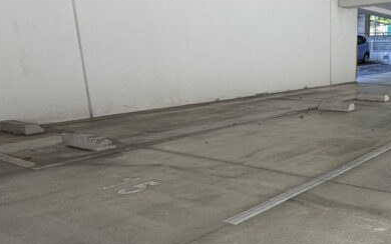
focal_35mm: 39
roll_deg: +0.7
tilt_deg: -14.5
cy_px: 169
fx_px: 416
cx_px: 346
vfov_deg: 32.4
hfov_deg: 46.0
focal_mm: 2.22
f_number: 2.2
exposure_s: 1/121
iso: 50
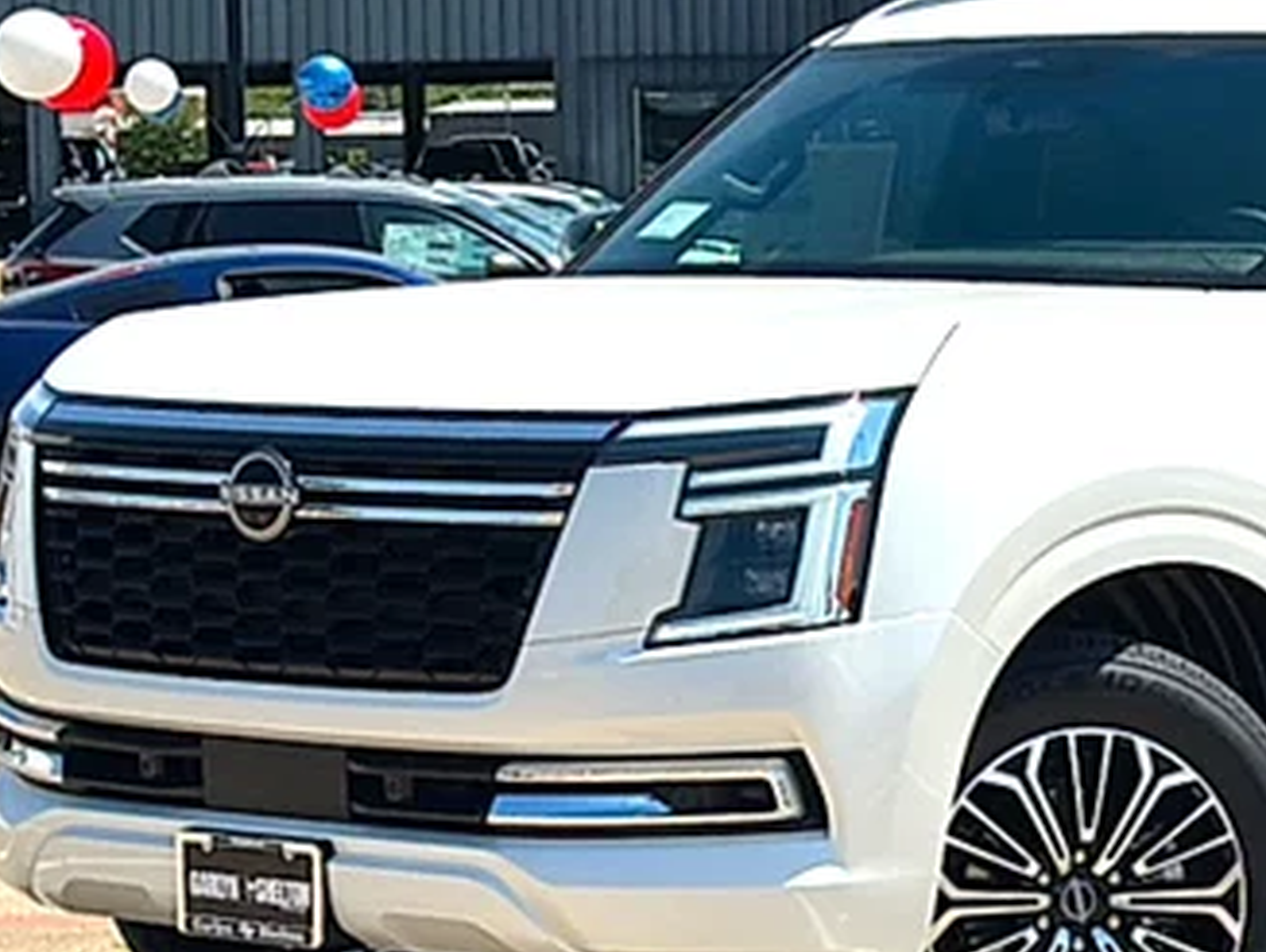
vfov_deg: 12.0
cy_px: 474
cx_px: 1123
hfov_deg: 15.7
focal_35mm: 124
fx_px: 4540
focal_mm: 6.86
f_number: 1.78
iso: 64
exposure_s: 1/6711
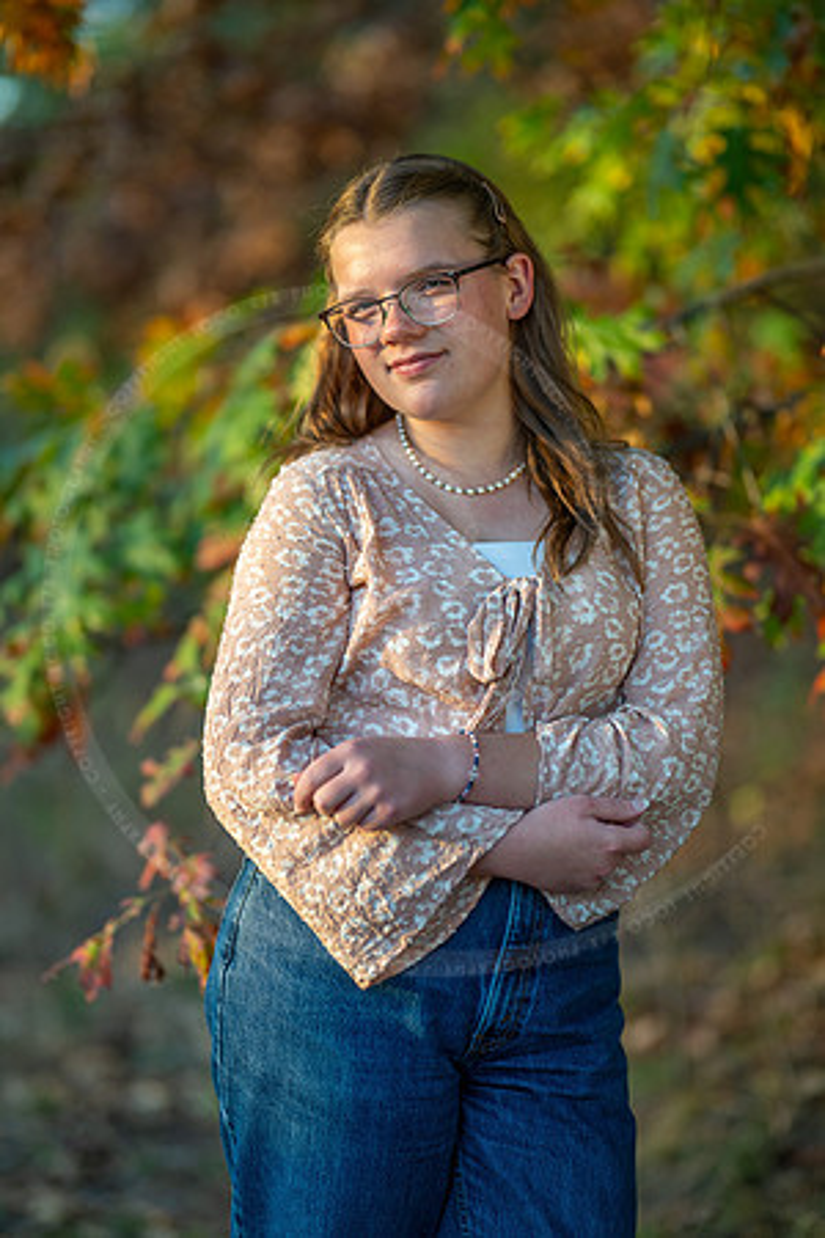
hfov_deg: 16.1
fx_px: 2922
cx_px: 412
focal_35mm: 85
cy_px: 619
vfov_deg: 23.9
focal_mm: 85
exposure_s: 1/800
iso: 160
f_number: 1.2
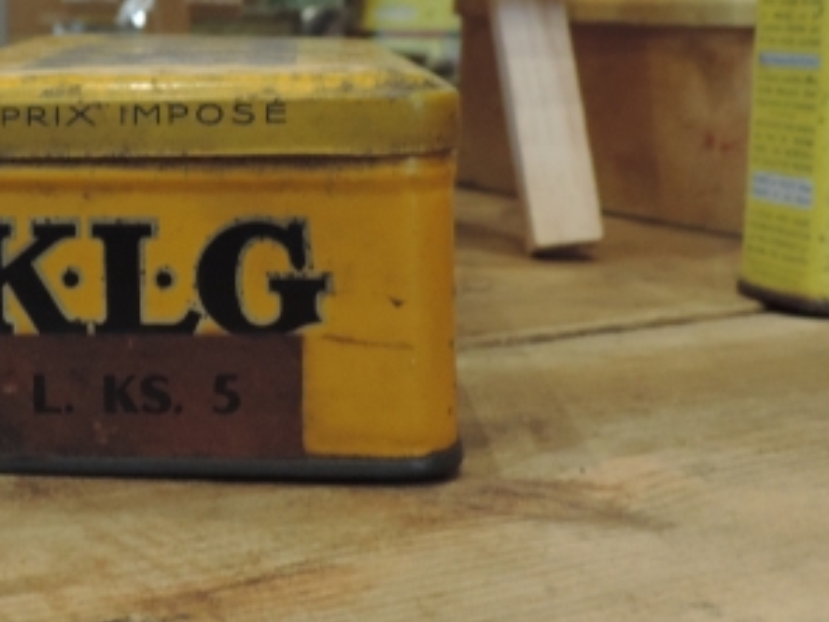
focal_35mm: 67
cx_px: 115
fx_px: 1605
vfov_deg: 21.7
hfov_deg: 28.1
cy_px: 157
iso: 400
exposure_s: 1/25
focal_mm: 5.8
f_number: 3.6
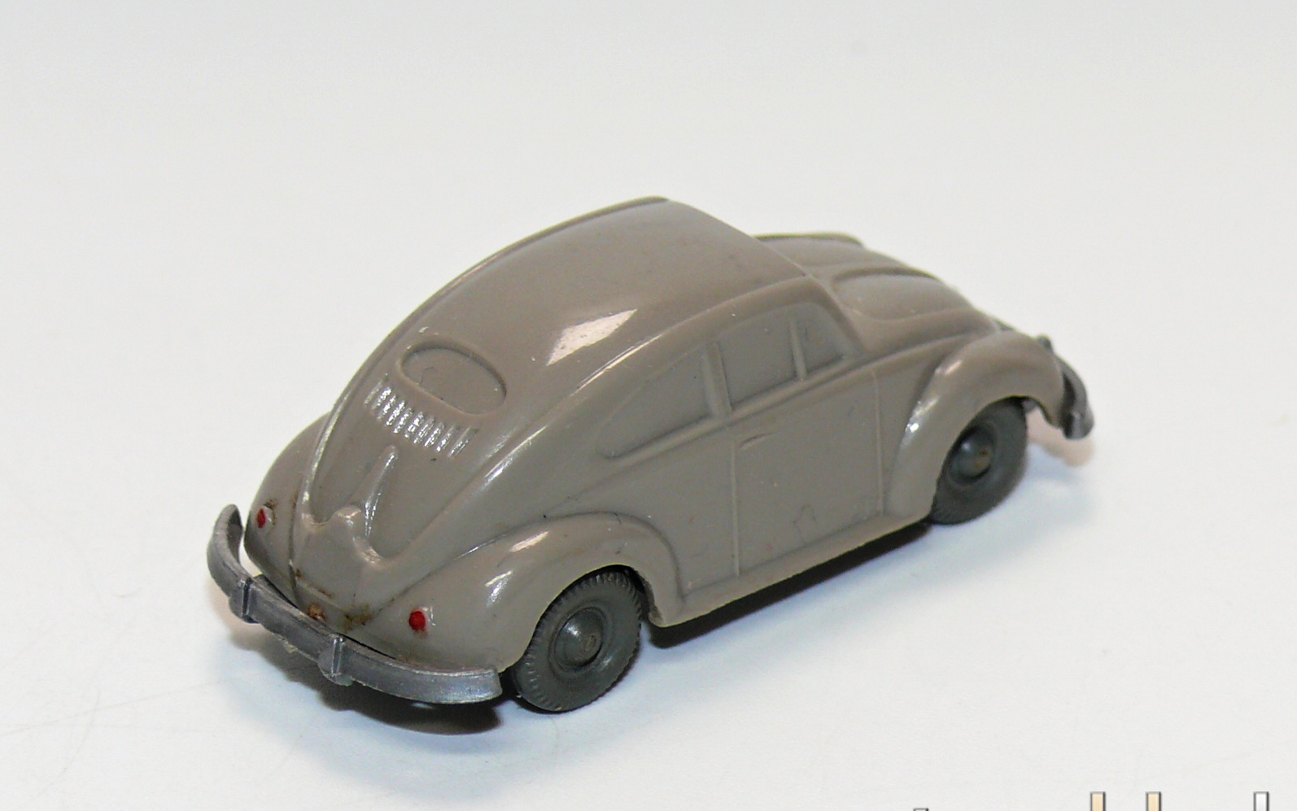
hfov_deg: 12.5
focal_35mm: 167
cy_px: 429
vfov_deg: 7.9
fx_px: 5904
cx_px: 648
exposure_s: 1/30
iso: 100
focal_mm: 18.6
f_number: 4
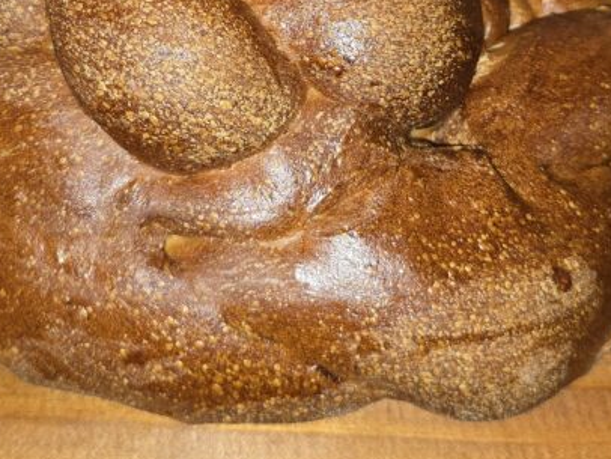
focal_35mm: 58
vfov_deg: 24.0
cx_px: 241
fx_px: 1024
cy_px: -12
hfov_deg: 33.1
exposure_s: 1/60
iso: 50
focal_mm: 6.3
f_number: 1.7
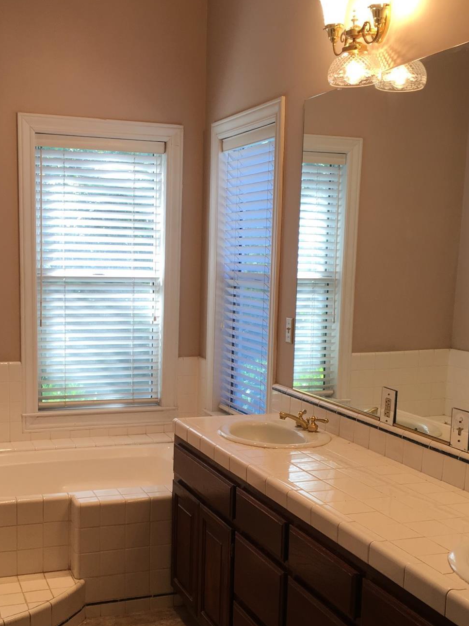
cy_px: 395
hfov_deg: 32.1
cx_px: 188
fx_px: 813
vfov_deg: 41.7
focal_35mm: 45
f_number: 2.2
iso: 25
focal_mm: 4.15
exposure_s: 1/60
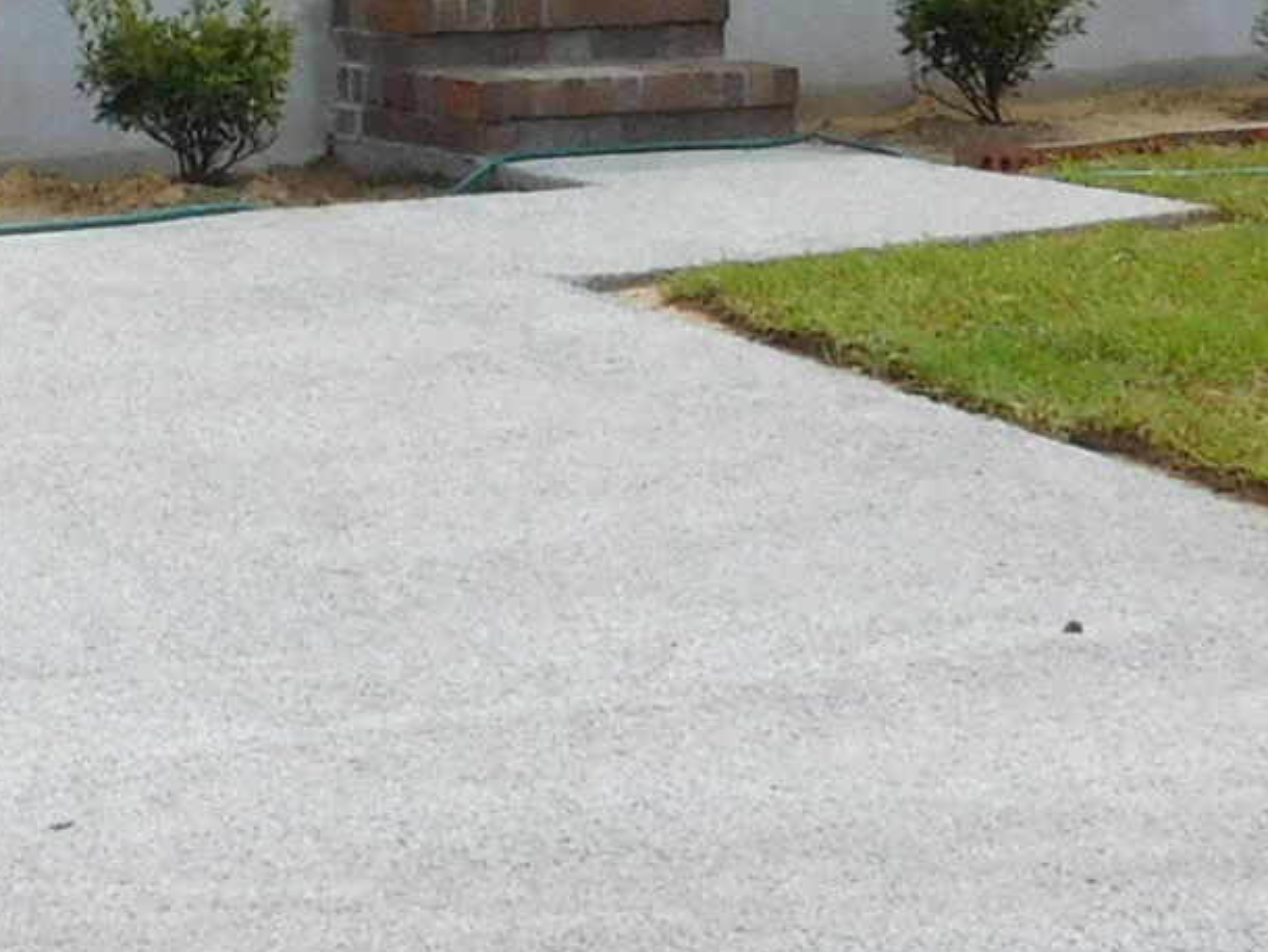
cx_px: 29
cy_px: -474
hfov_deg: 16.4
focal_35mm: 118
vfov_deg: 12.0
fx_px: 4324
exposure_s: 1/1500
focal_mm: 4.1
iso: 125
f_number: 3
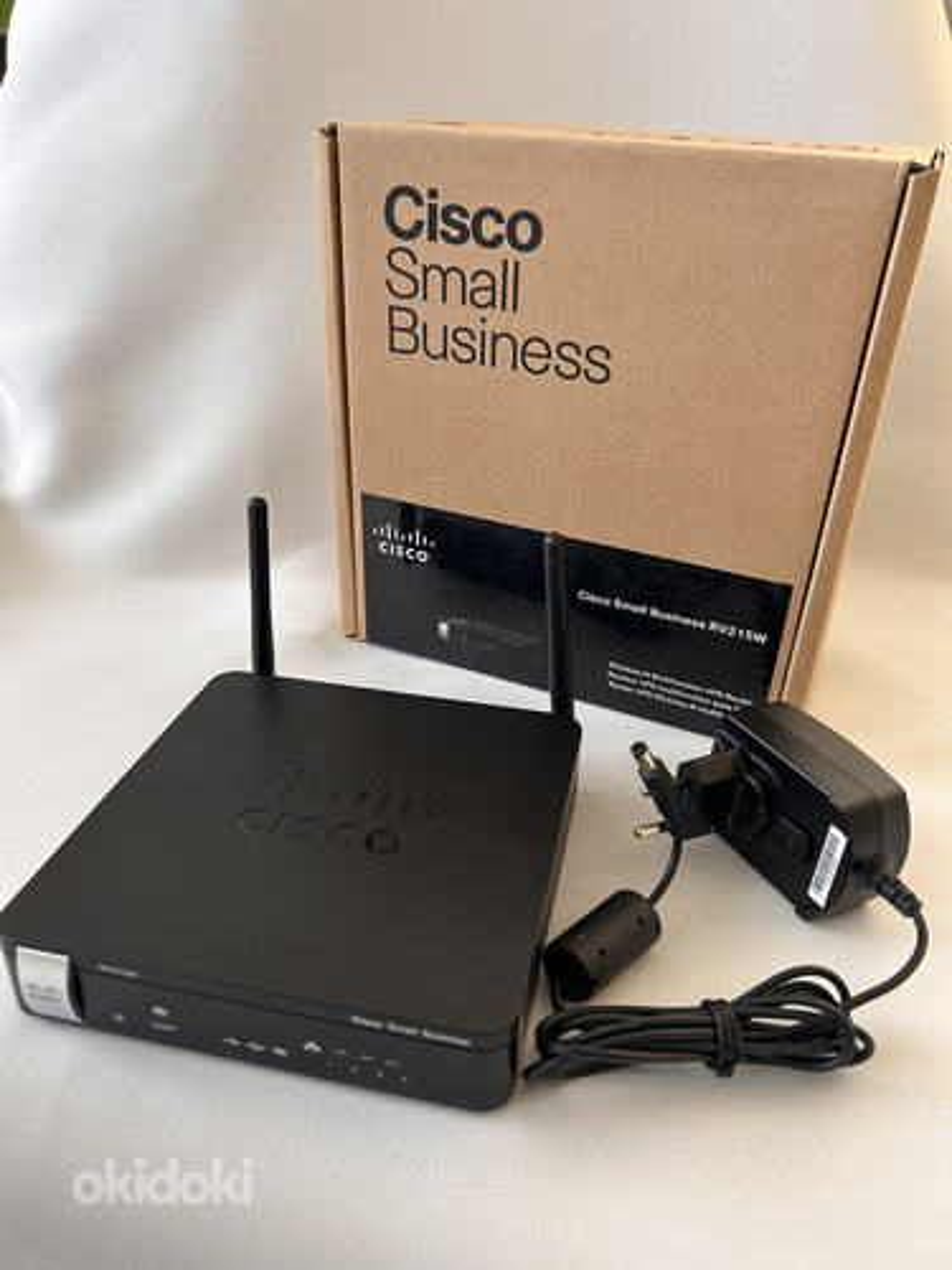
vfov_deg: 67.3
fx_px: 953
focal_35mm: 26
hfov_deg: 53.1
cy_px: 635
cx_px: 476
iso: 125
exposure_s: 1/86
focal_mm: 5.7
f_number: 1.5
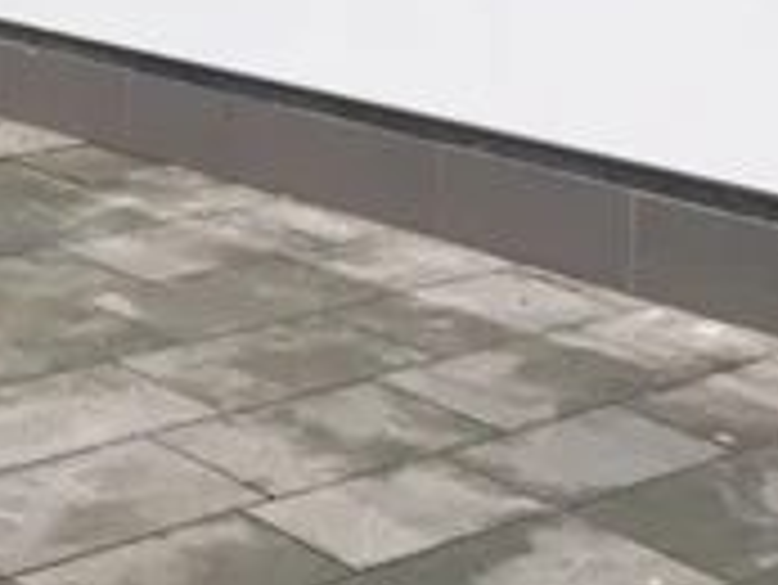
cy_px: -418
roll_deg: -2.9
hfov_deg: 18.3
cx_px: 202
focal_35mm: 107
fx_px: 2407
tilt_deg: +0.9
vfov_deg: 12.8
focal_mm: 4.15
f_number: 2.2
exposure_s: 1/33
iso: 25
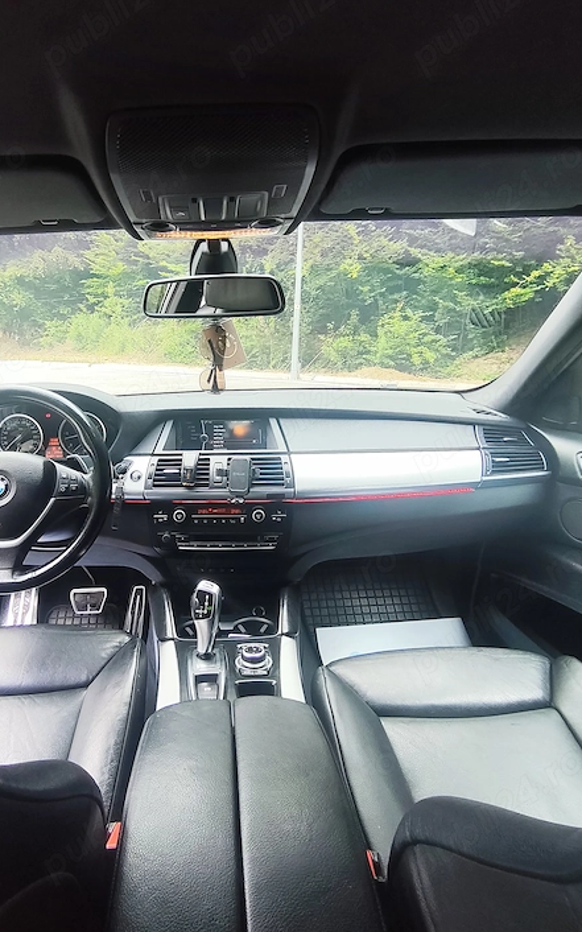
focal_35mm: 18
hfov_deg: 64.1
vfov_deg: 91.1
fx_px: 457
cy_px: 452
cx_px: 219
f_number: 2.2
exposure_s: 1/100
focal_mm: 1.65
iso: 64
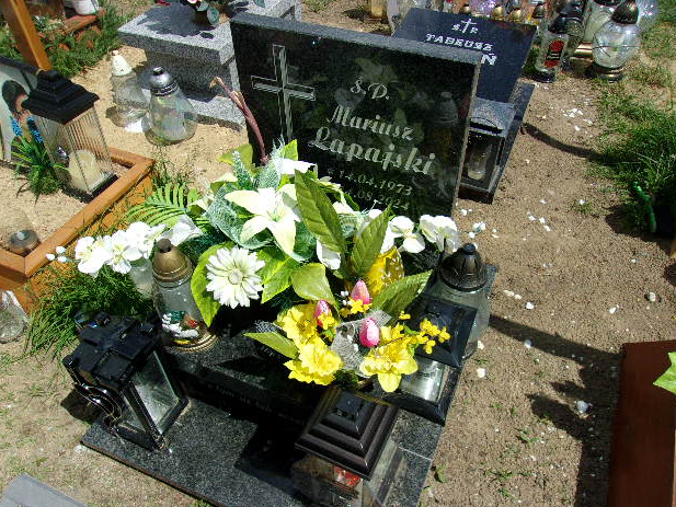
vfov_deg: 49.8
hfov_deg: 63.4
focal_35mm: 28
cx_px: 346
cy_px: 258
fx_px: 547
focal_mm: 4.9
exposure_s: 1/140
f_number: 10.4
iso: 80
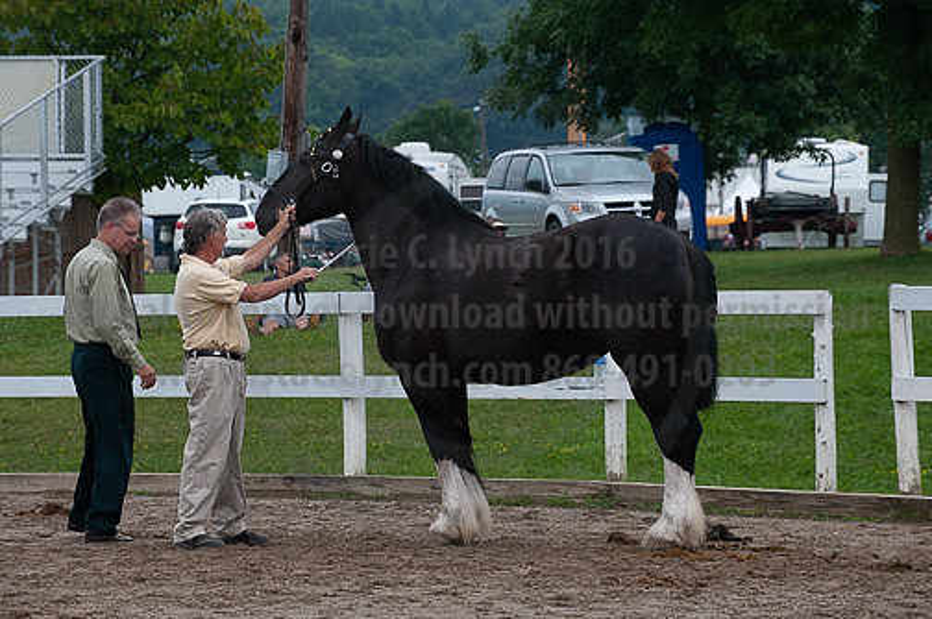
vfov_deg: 7.6
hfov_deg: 11.4
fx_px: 4655
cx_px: 466
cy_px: 310
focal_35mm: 180
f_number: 5.6
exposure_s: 1/1250
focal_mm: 180
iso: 1000
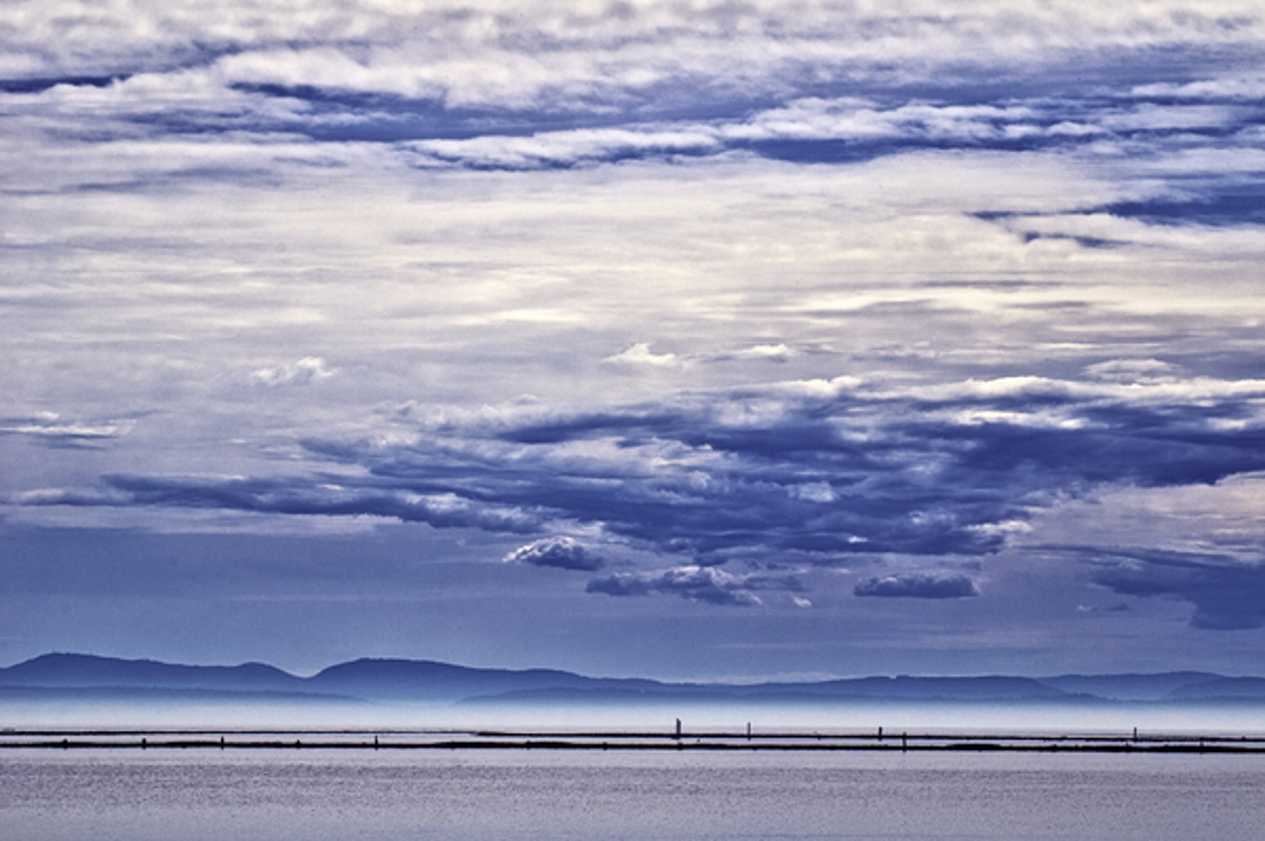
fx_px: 5161
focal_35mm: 147
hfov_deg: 14.0
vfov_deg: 9.3
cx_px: 632
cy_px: 420
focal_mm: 98
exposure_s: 1/640
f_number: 13
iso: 200
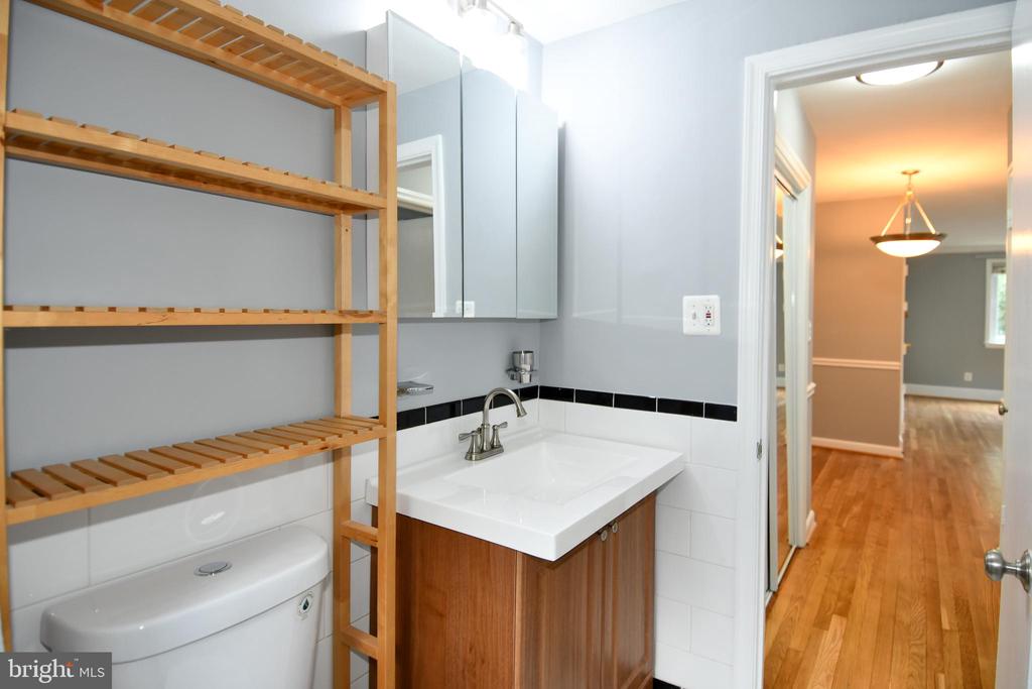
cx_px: 516
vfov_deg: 67.4
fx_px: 516
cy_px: 344
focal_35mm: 18
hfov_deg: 90.0
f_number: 4
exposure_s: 1/60
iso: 320
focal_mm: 12
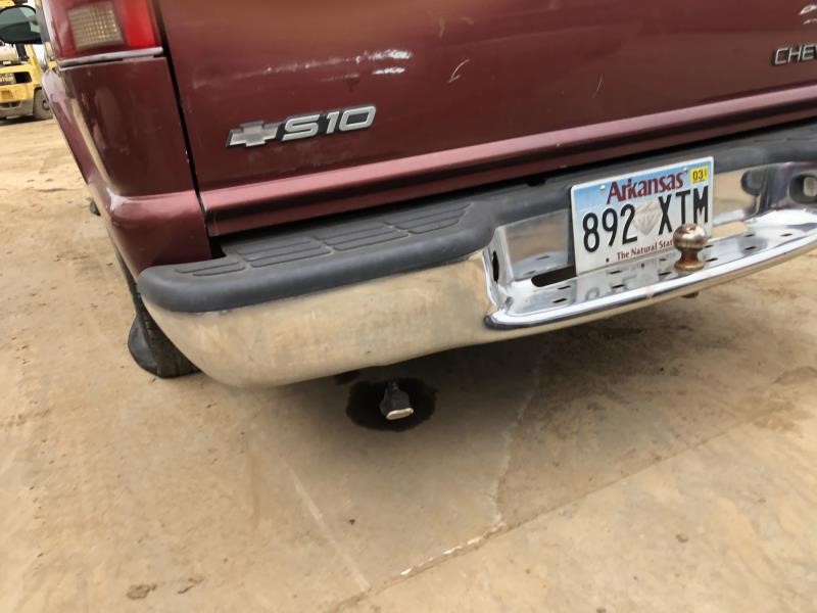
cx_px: 408
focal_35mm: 28
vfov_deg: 49.7
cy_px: 306
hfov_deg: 63.4
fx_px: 661
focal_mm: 3.99
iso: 20
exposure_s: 1/169
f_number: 1.8
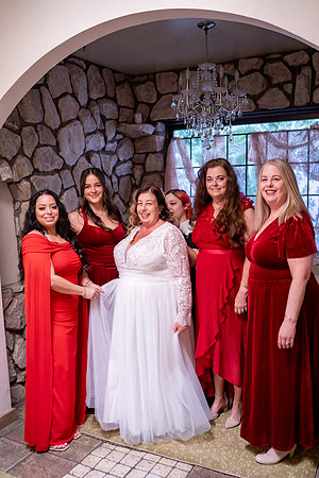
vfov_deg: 54.4
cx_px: 160
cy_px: 239
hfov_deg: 37.9
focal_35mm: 35
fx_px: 465
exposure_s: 1/250
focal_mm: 35
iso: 1000
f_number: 2
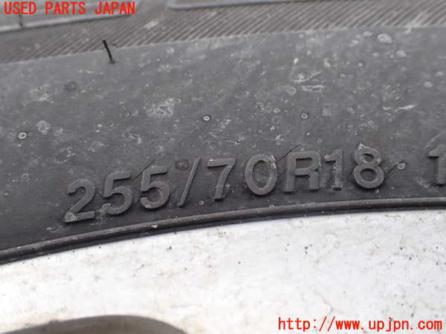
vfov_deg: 46.8
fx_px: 387
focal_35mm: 30
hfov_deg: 60.0
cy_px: 167
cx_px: 223
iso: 100
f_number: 3.2
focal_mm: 5.4
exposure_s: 1/400
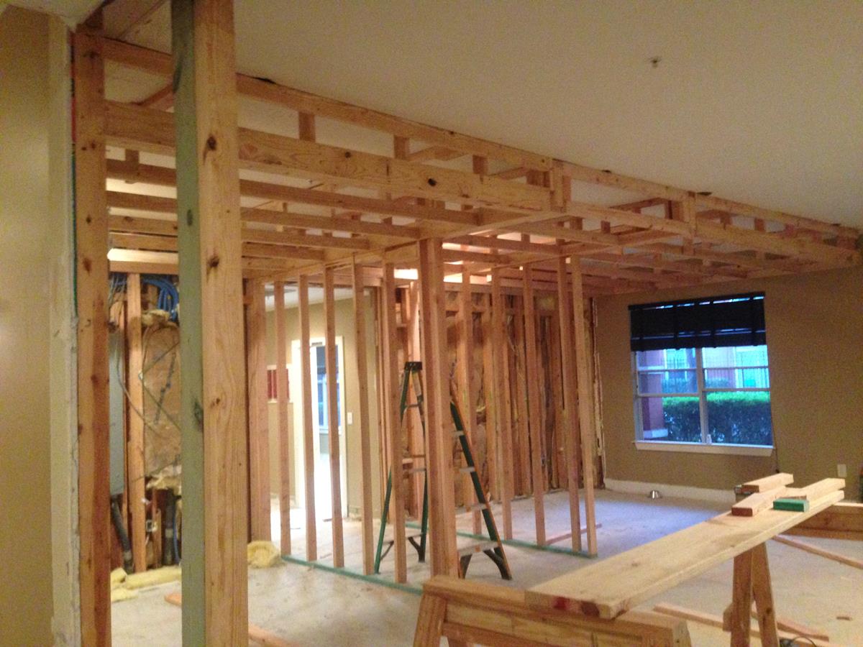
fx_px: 823
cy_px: 324
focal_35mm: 33
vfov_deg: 42.9
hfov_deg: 55.4
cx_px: 432
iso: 640
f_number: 2.4
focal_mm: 4.12
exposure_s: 1/15
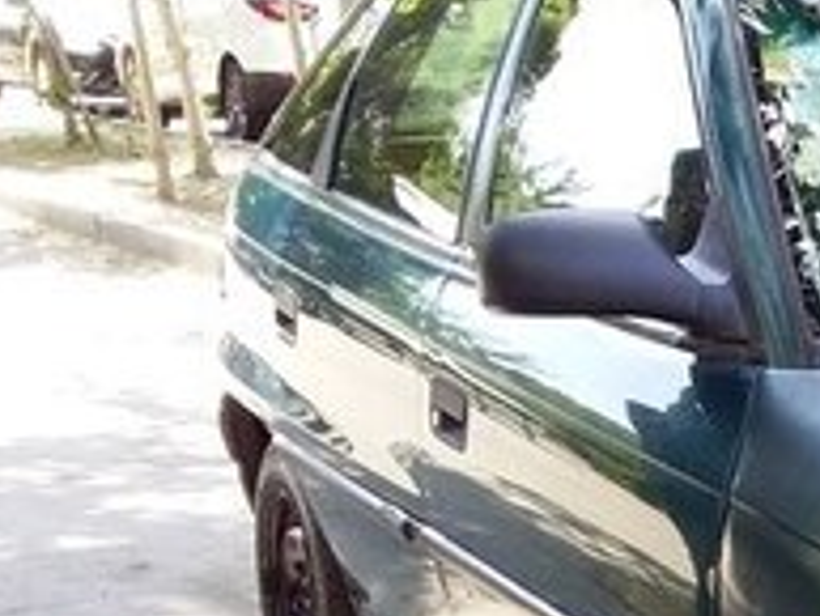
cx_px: 1317
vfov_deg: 13.4
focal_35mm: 106
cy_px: 839
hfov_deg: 16.5
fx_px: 2513
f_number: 2.2
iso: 40
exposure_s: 1/136
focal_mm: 3.3
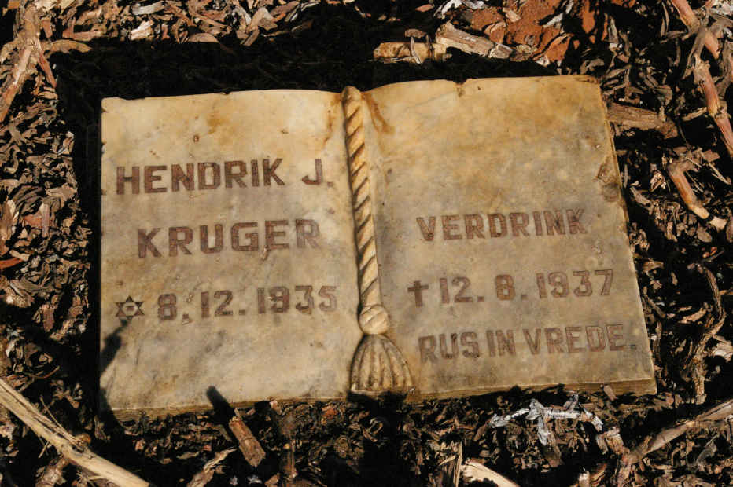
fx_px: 1526
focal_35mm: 75
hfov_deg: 27.0
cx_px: 366
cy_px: 244
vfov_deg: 18.2
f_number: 13
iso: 3200
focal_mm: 50
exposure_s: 1/3000
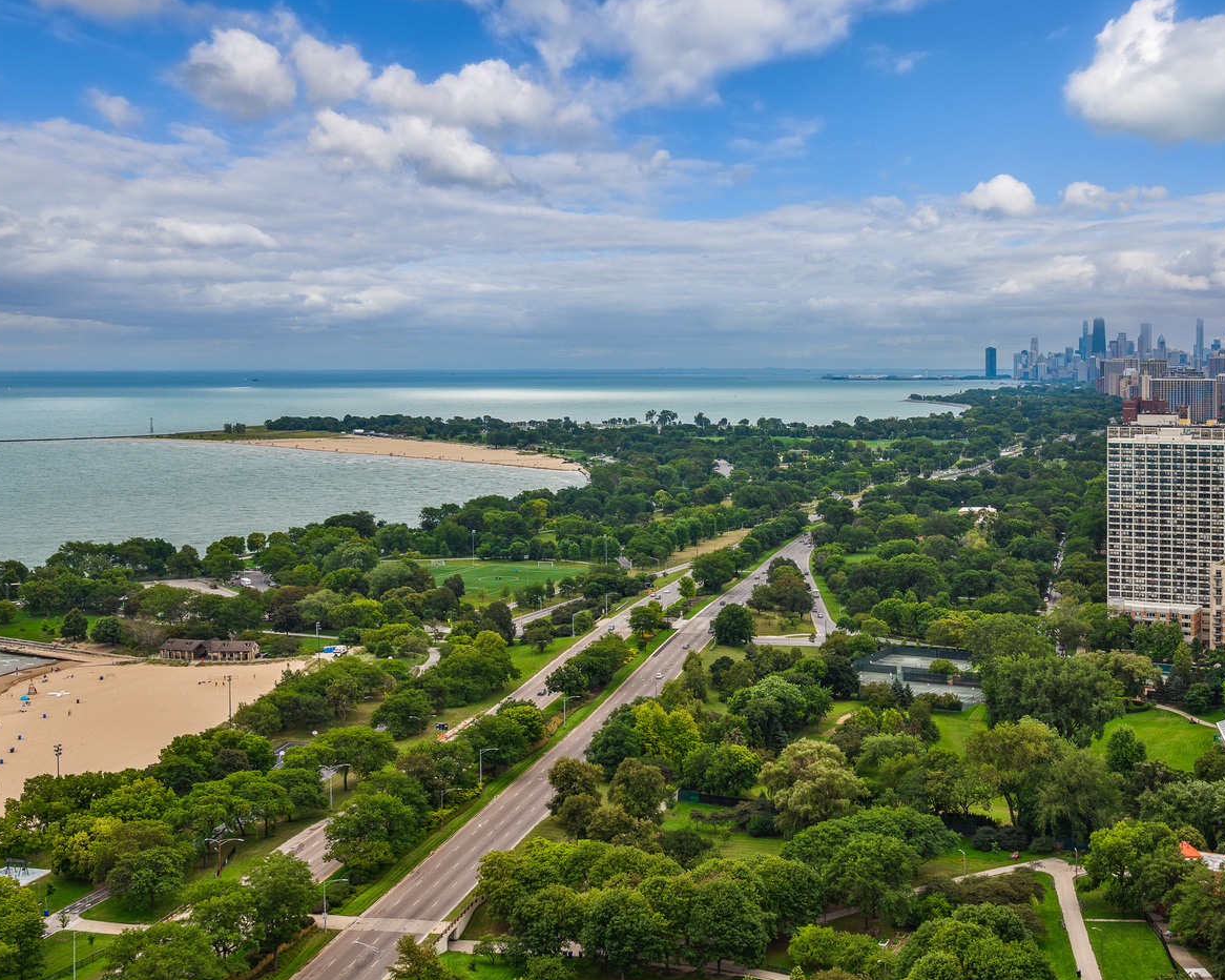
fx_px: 1703
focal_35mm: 47
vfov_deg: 32.1
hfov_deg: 39.4
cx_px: 721
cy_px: 481
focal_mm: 24
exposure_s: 1/500
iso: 320
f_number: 8
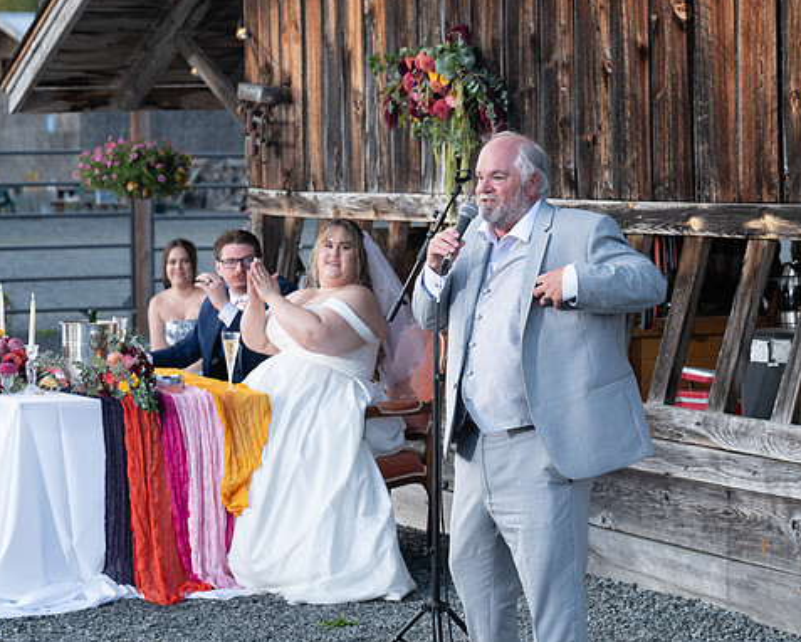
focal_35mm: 113
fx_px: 2680
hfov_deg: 17.0
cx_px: 416
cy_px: 318
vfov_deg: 13.6
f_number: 5.6
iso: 320
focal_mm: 99
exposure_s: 1/125
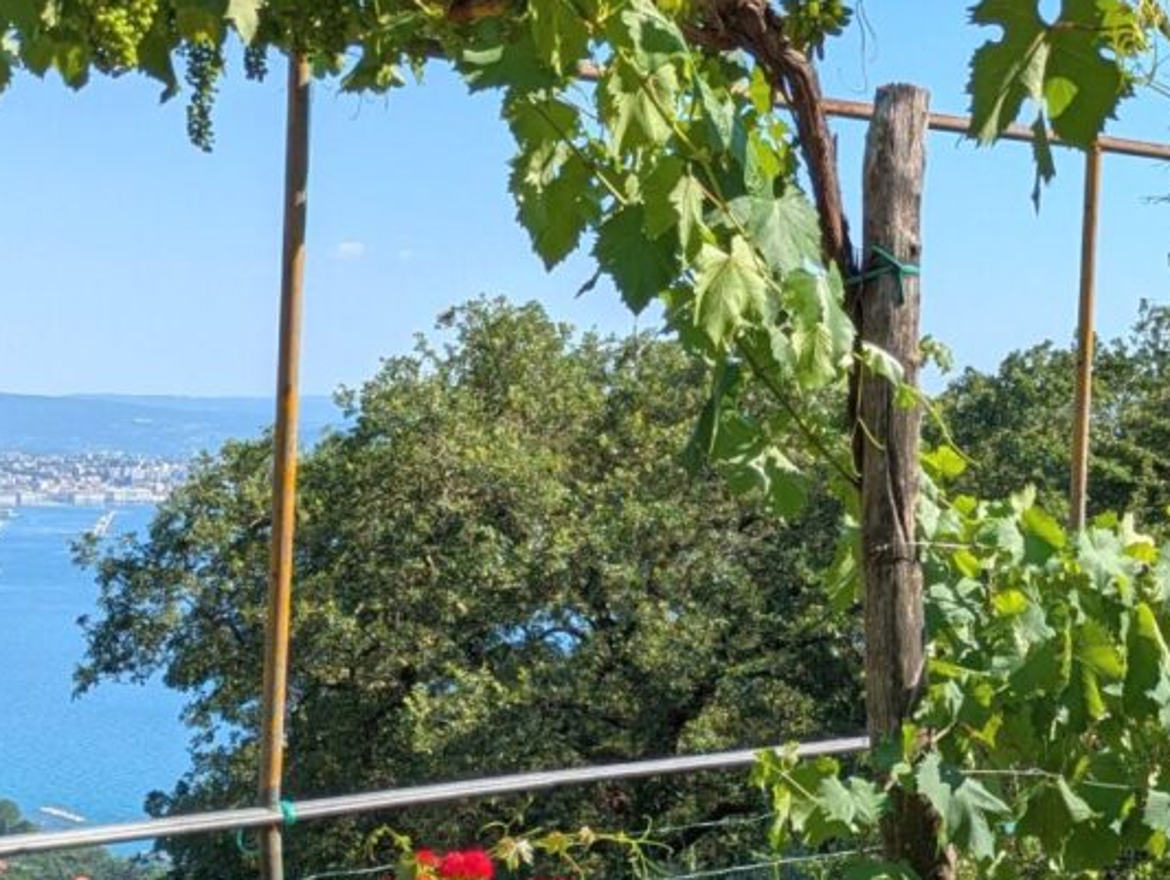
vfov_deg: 20.4
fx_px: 2436
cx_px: 975
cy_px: 614
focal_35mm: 72
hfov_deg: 26.4
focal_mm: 5.43
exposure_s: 1/1733
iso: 46
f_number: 1.89
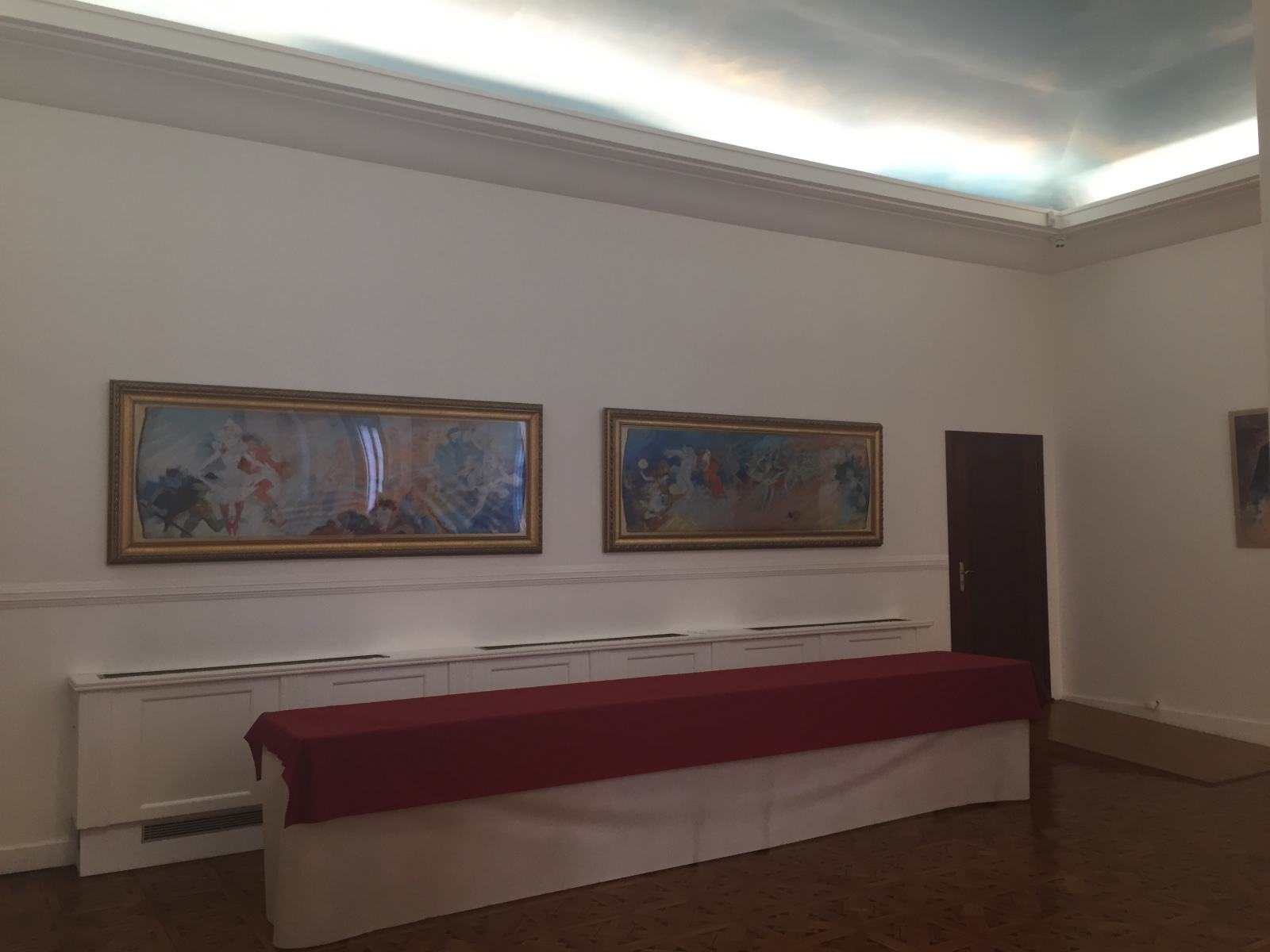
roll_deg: -1.2
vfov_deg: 48.2
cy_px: 476
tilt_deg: +3.5
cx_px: 635
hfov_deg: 61.7
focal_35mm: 29
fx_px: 1064
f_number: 2.2
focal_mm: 4.15
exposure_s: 1/33
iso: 40
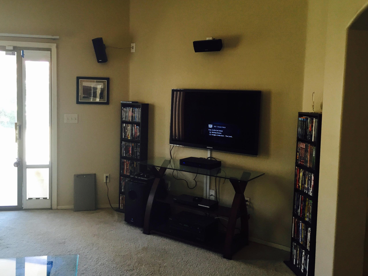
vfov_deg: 41.7
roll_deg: -2.5
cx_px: 170
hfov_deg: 53.9
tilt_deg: -5.0
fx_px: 361
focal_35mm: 34
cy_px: 122
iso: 64
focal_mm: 4.15
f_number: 2.2
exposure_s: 1/30
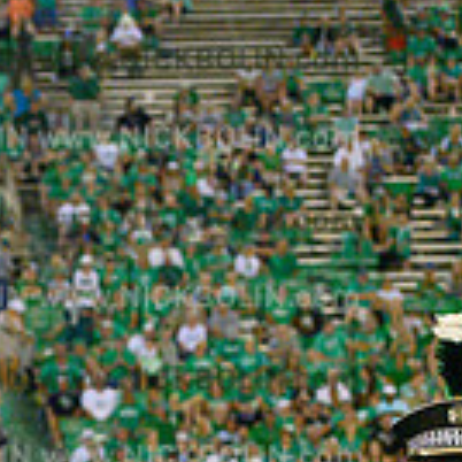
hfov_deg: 5.8
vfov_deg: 5.9
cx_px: -448
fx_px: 4439
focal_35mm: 294
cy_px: 619
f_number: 4
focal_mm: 80
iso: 10000
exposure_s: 1/1600
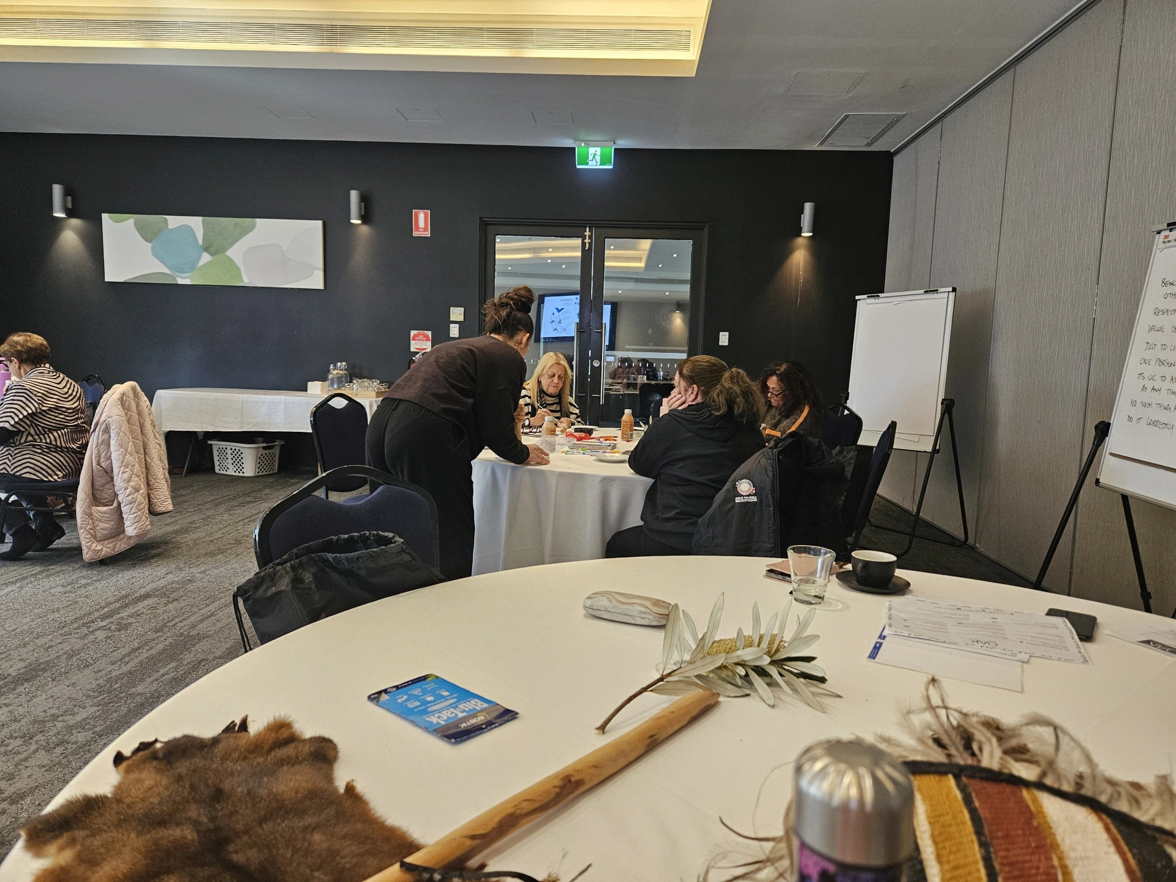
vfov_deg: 58.9
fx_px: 781
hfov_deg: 73.9
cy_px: 441
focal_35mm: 23
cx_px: 588
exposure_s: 1/100
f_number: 1.8
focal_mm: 5.4
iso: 320
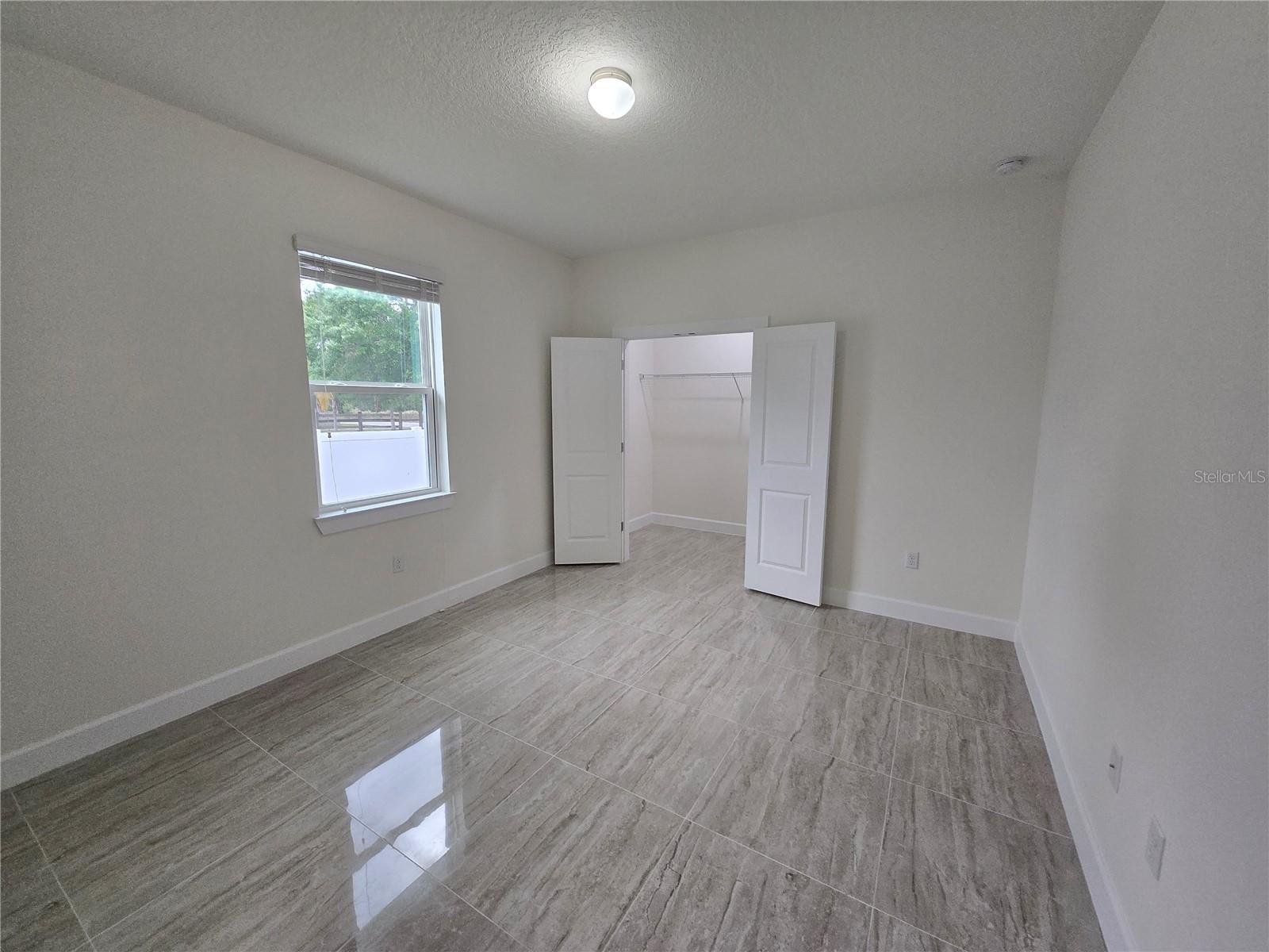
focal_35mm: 13
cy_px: 476
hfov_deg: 106.2
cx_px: 634
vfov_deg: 89.9
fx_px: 477
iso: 125
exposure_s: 1/60
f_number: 2.2
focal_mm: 1.7
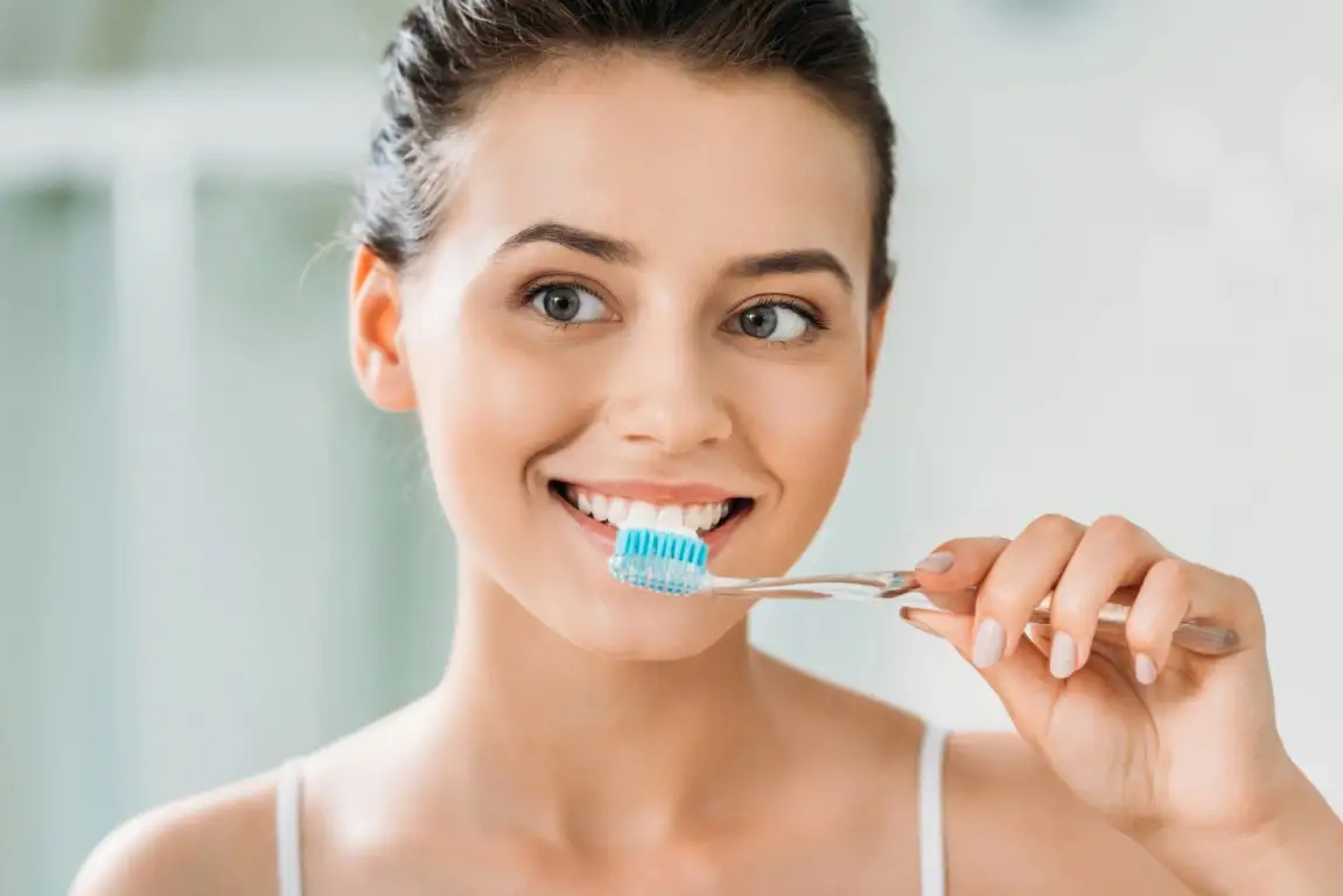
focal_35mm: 165
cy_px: 448
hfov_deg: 12.4
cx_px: 672
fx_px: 6157
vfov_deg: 8.3
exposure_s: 1/200
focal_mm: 165
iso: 200
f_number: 3.5
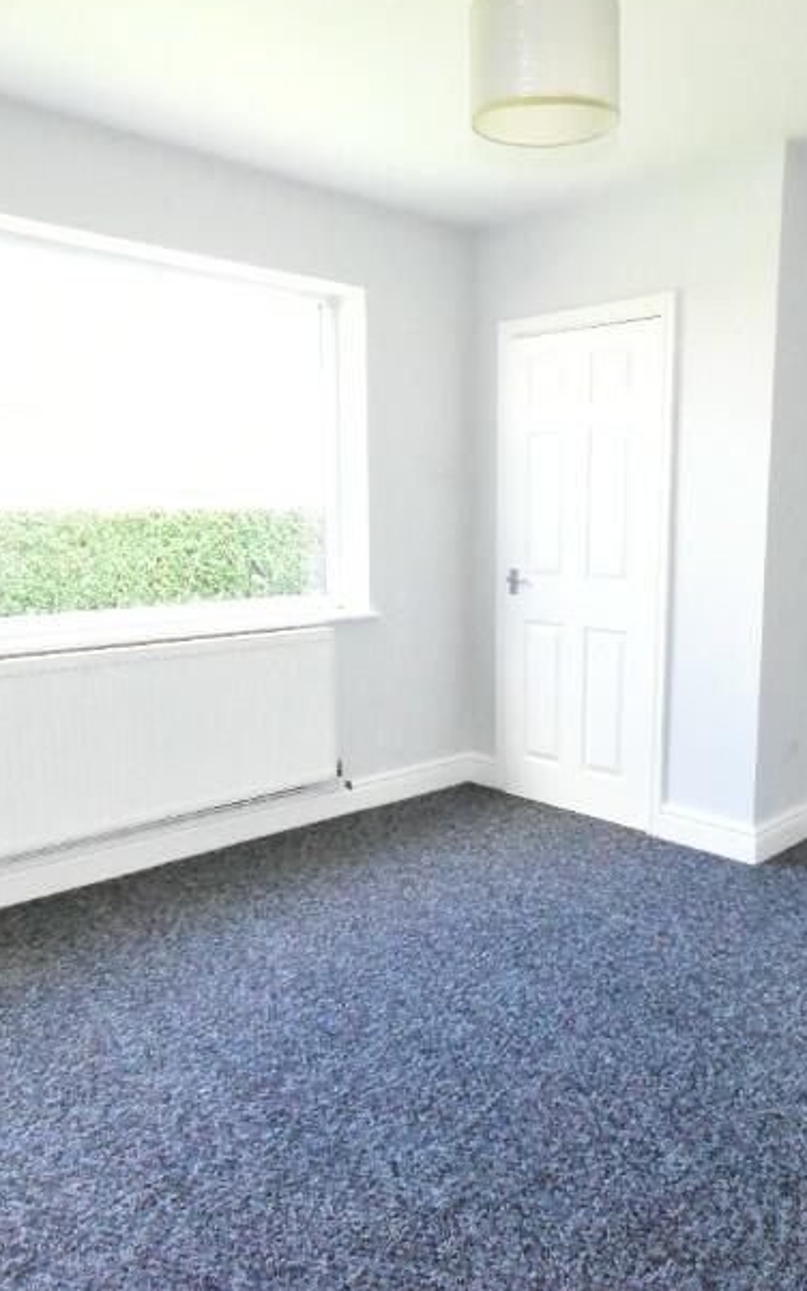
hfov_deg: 47.1
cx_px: 507
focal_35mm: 26
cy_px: 638
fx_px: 915
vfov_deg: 70.4
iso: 12800
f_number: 10
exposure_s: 1/200
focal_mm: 10
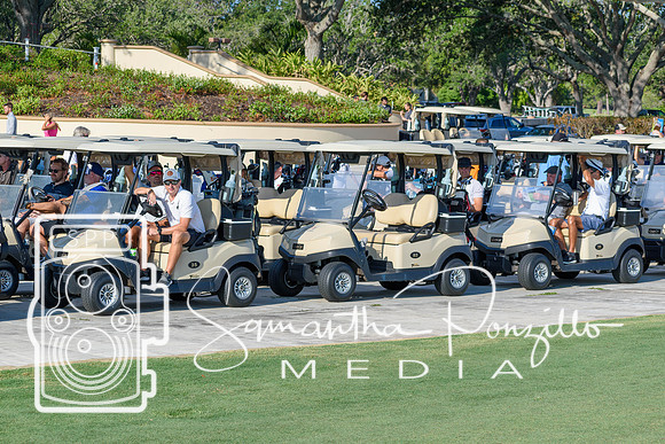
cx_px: 332
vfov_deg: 13.0
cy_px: 222
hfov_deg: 19.5
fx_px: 1940
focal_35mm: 105
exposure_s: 1/800
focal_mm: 70
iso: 200
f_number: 7.1
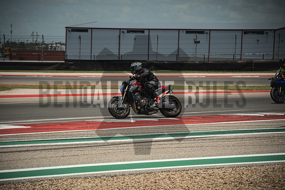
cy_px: 95
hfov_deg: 13.7
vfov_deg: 9.2
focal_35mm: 150
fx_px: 1188
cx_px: 142
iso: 200
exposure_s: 1/1600
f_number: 4.5
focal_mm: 100
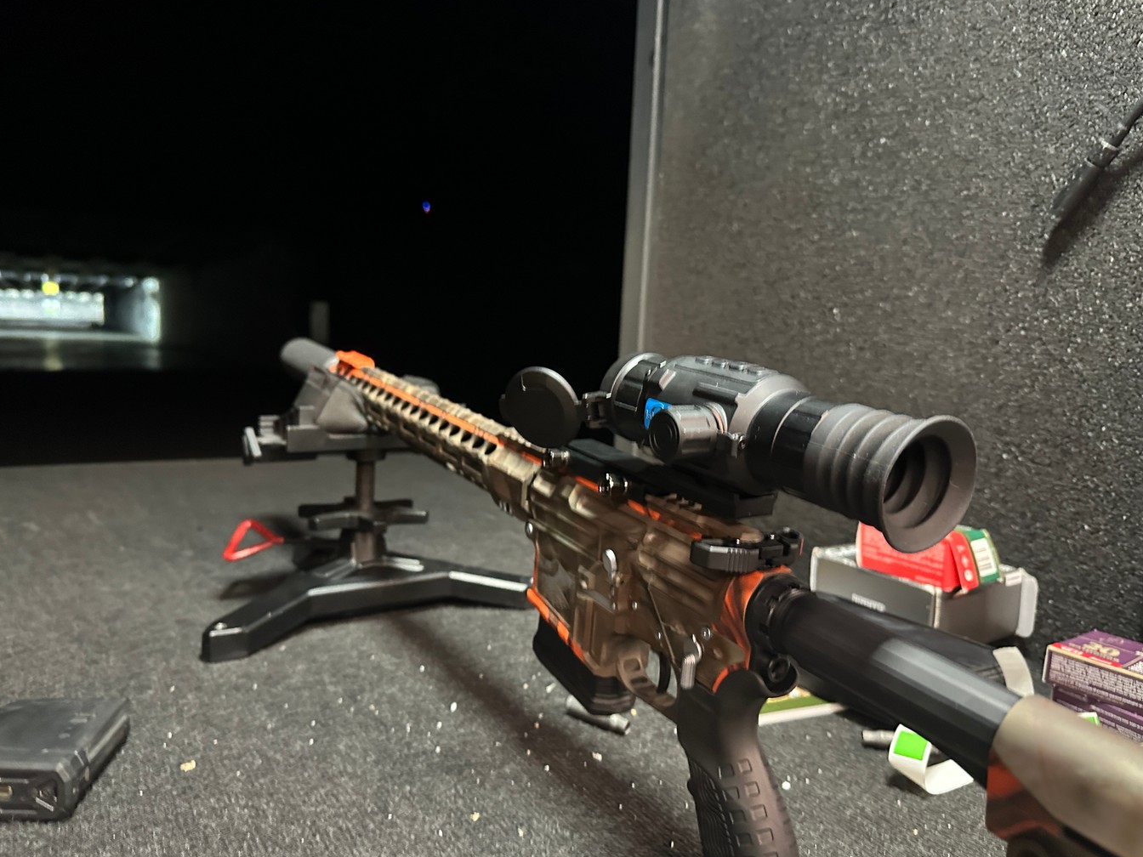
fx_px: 825
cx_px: 554
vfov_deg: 54.9
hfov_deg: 69.4
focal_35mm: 25
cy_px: 440
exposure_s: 1/25
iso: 800
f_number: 1.78
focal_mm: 6.86
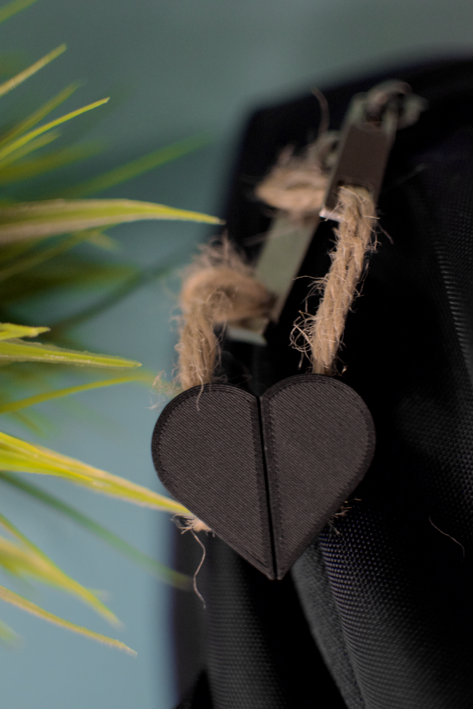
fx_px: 1035
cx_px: 236
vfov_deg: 37.9
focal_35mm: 52
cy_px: 354
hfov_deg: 25.8
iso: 800
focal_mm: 35
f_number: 1.8
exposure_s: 1/50
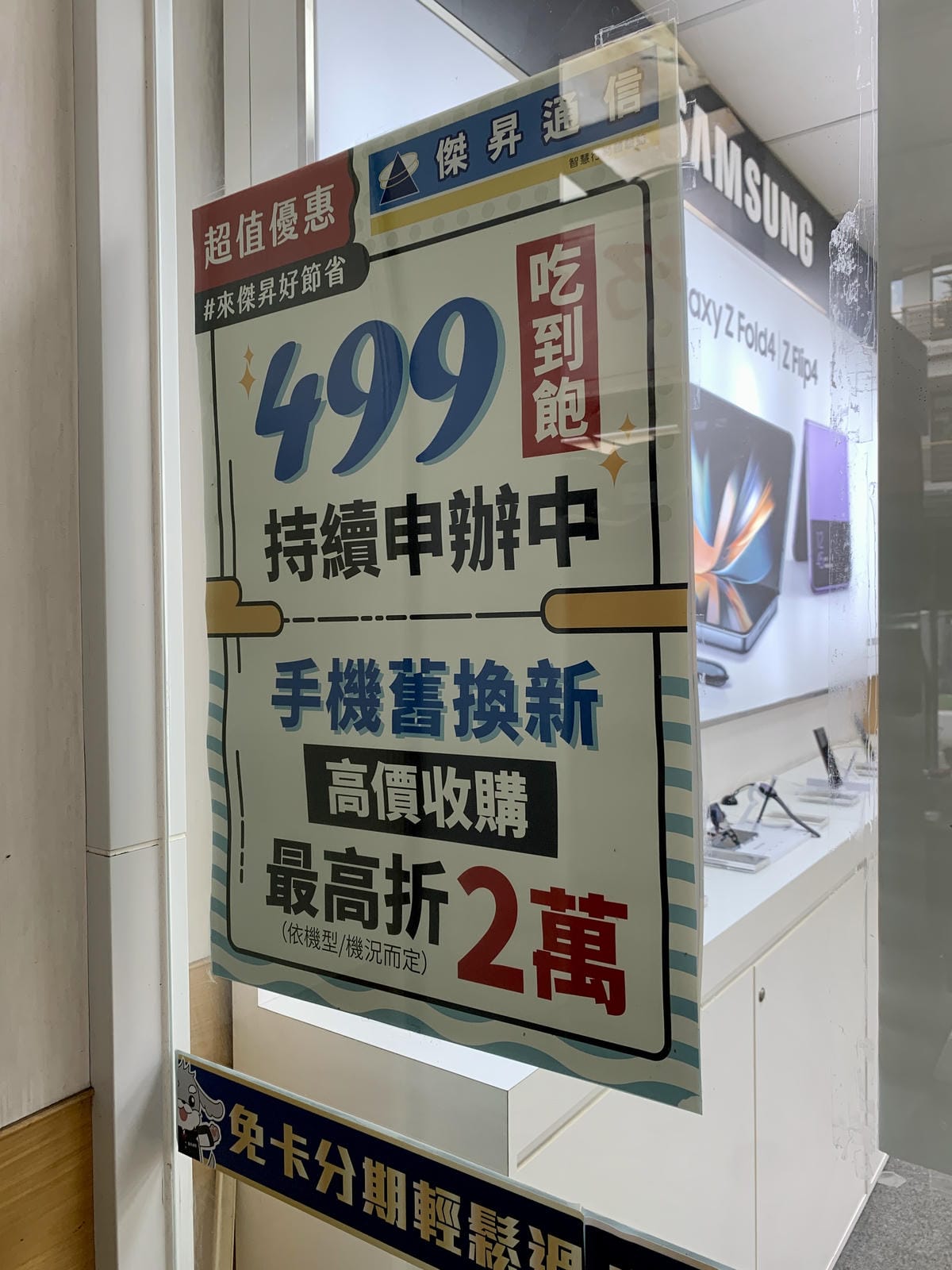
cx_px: 476
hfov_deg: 53.1
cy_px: 635
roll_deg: +1.0
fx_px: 953
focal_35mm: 26
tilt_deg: +0.7
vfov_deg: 67.3
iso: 80
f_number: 1.8
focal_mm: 4.25
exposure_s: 1/120
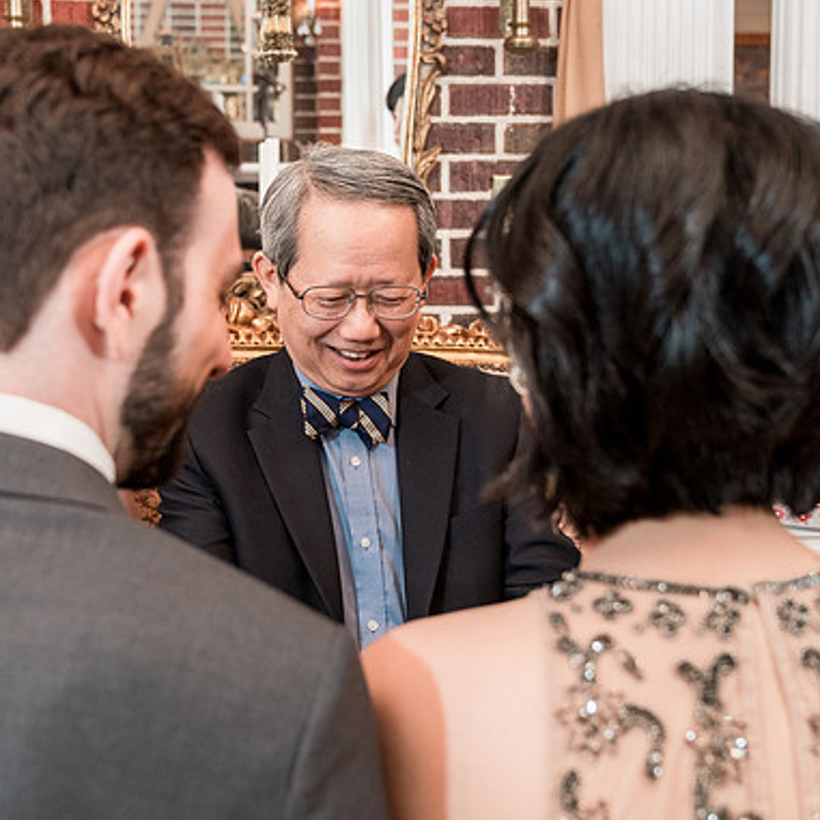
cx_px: 358
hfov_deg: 29.5
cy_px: 386
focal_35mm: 58
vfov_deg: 29.5
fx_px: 1554
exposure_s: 1/200
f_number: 4
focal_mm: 36
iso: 2000
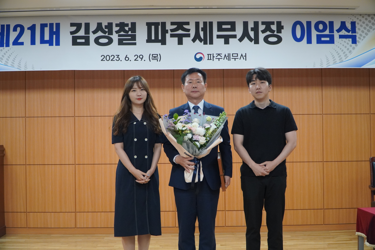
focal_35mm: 54
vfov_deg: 25.1
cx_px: 188
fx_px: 562
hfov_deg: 36.9
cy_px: 125
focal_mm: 36
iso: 2000
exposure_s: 1/160
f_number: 4
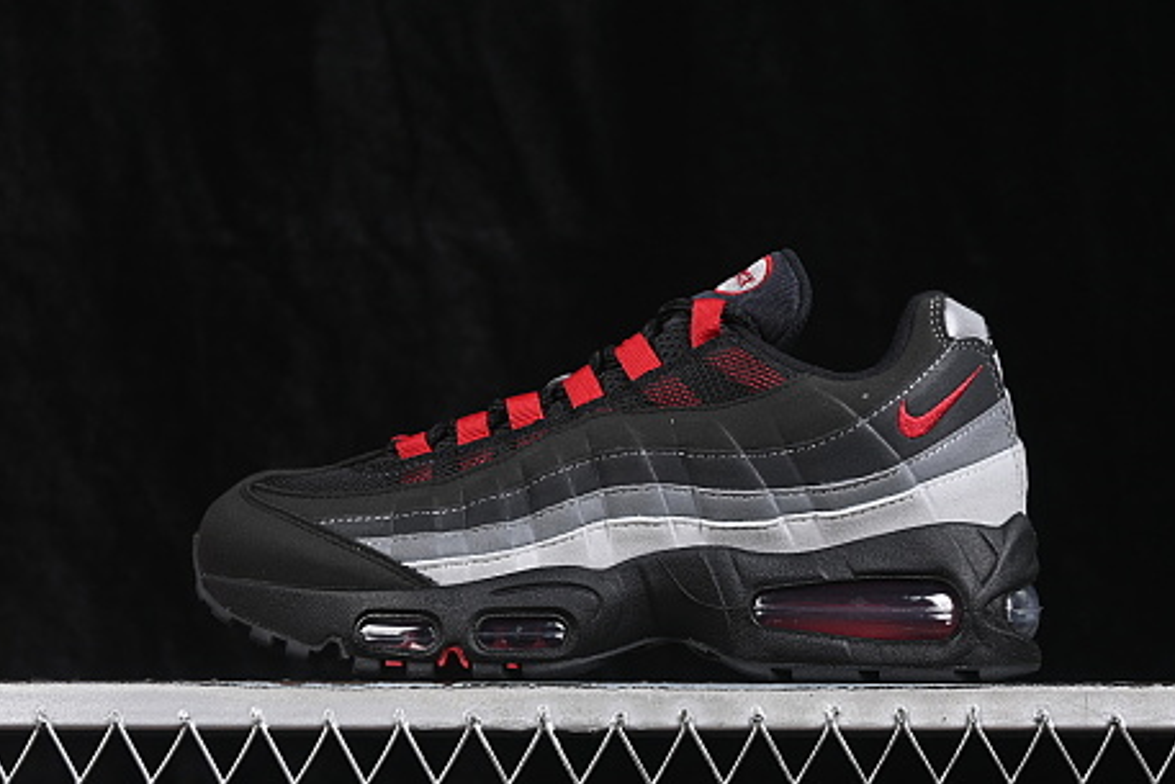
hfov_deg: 24.8
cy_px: 418
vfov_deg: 16.7
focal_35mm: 82
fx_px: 2677
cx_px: 622
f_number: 6.3
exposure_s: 1/60
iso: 160
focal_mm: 50
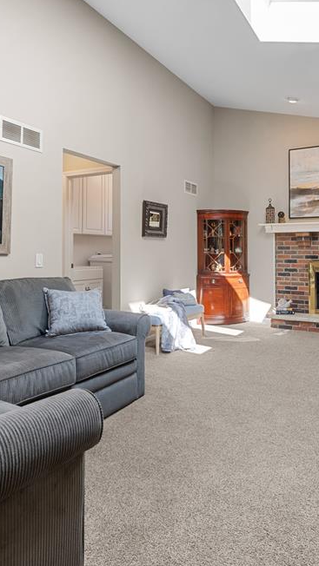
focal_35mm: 23
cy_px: 287
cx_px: 201
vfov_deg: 78.7
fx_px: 346
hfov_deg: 49.0
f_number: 11
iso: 100
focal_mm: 14
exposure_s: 1/2.5
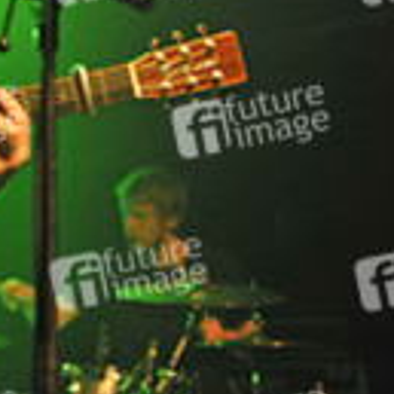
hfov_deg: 12.3
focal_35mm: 137
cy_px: 46
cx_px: -136
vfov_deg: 12.7
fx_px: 1764
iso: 1600
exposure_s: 1/125
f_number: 2.8
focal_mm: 46
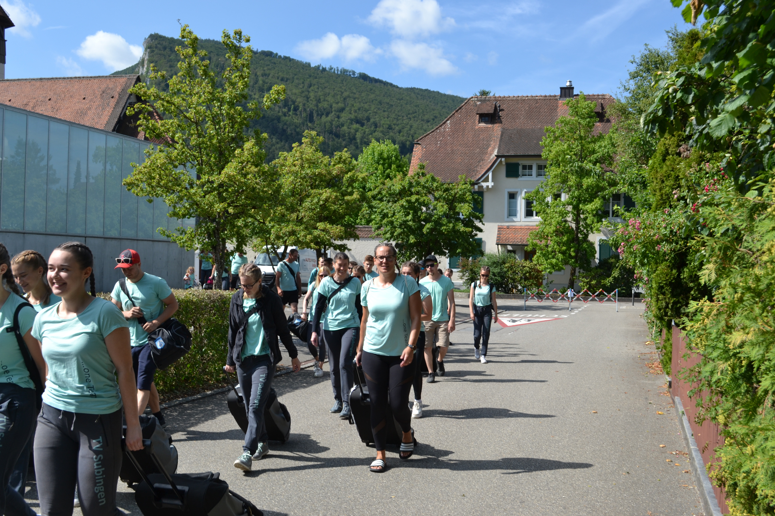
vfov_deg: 34.2
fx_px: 839
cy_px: 258
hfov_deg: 49.6
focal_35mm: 39
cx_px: 388
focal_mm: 26
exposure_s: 1/200
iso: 100
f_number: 7.1
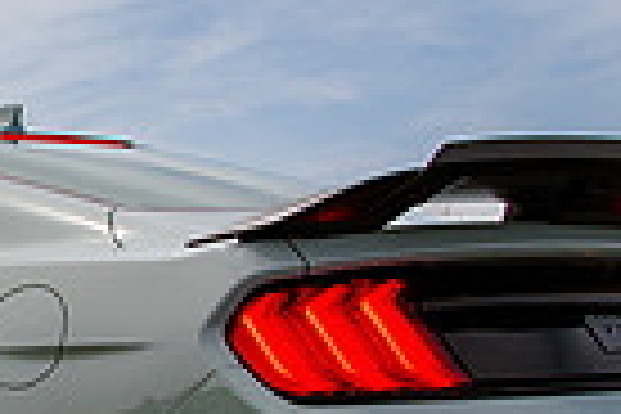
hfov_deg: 18.5
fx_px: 1742
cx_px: -234
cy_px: 302
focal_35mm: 101
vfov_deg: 13.5
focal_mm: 24
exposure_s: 1/400
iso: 200
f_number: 11
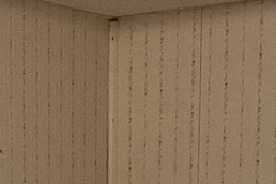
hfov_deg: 11.0
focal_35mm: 187
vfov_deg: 6.8
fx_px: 1434
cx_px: 109
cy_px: 496
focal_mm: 3
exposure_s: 1/60
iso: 200
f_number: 1.8
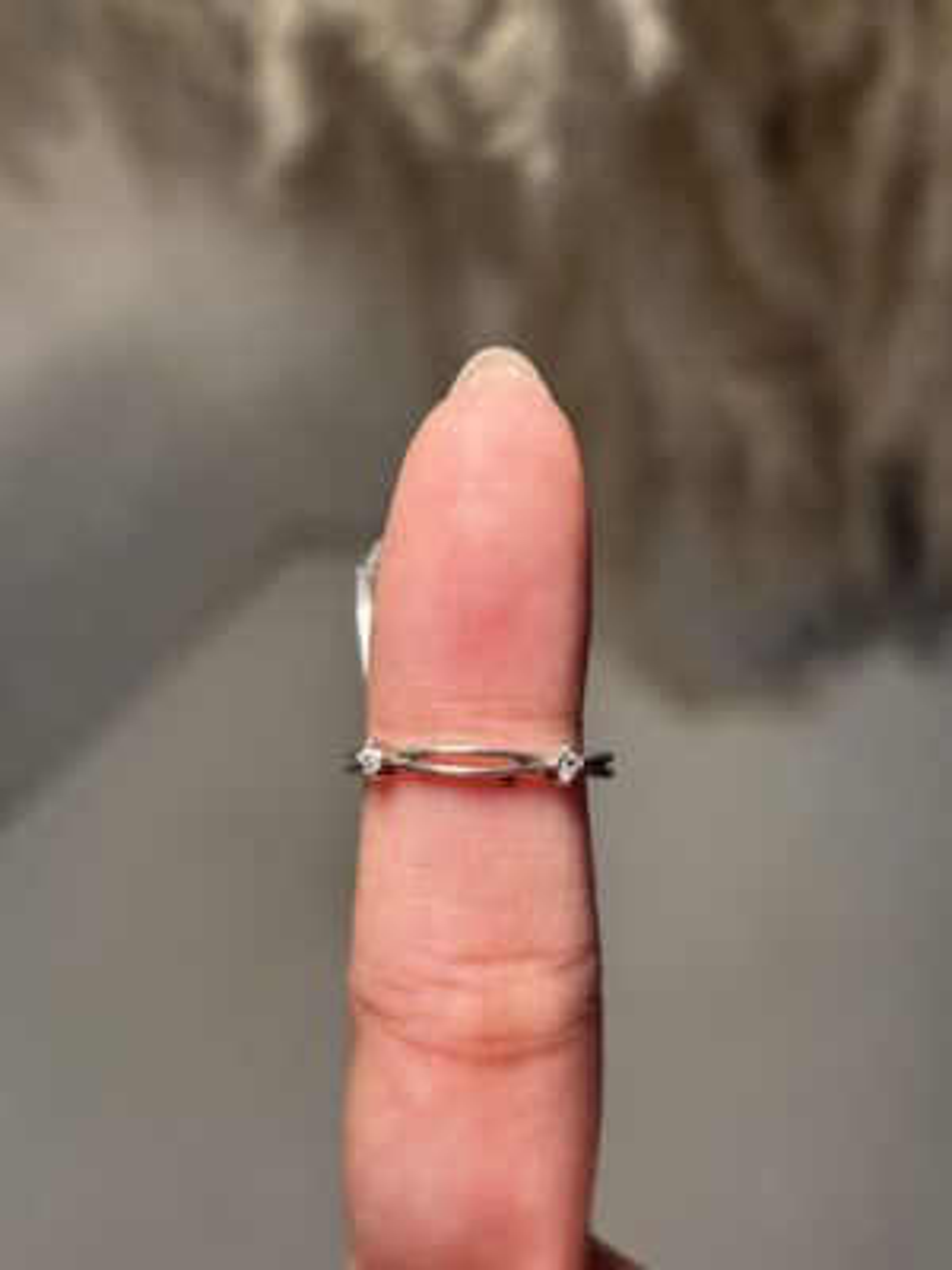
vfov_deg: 36.8
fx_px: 1907
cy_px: 635
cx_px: 476
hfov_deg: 28.0
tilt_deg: -61.9
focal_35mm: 52
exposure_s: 1/64
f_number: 1.6
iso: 50
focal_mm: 5.96
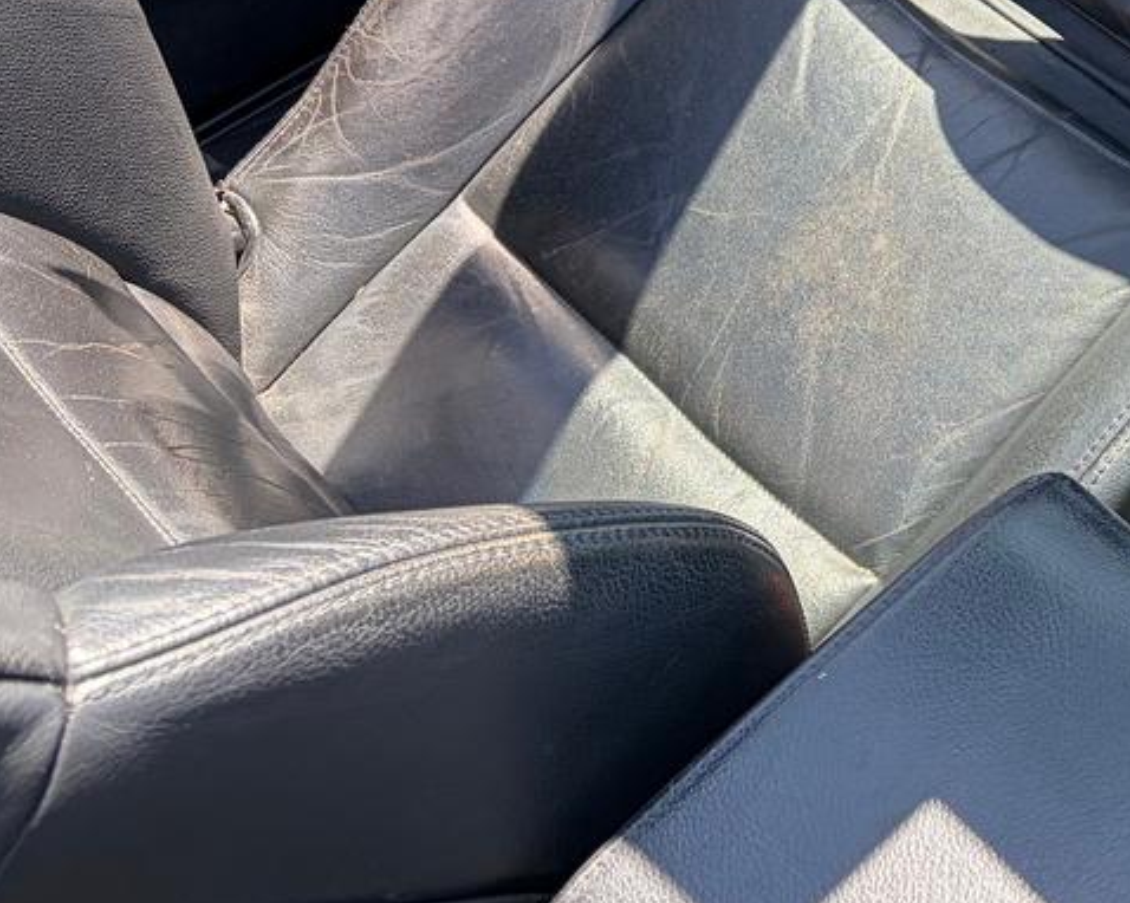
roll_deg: +3.7
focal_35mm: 68
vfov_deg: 21.1
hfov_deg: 24.9
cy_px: -147
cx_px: 1385
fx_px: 2273
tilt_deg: -39.4
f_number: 1.6
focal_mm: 5.96
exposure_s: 1/531
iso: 64
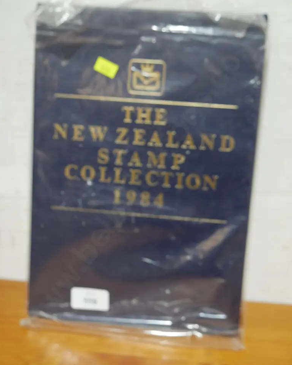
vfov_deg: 42.0
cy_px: 177
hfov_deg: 34.2
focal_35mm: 44
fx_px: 475
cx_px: 146
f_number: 4.6
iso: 800
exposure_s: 1/60
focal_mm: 21
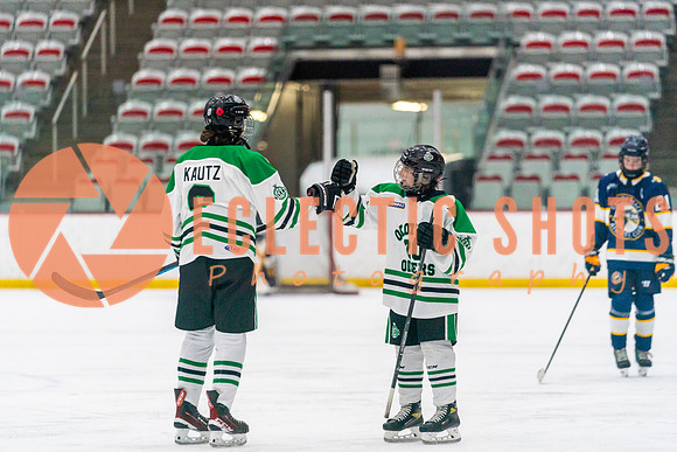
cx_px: 308
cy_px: 206
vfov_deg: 6.2
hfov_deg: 9.3
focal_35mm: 222
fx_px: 4178
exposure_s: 1/1600
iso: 4000
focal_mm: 200
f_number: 2.8
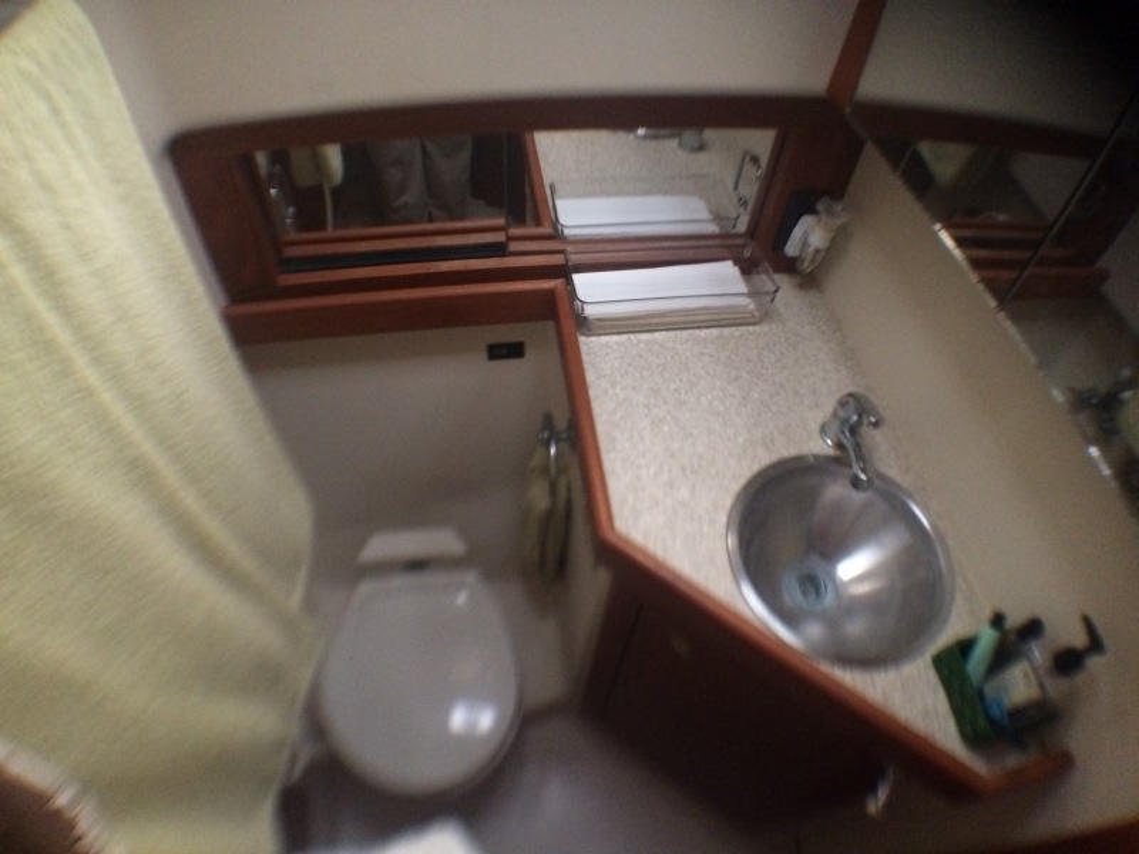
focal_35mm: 29
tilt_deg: -52.5
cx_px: 570
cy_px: 427
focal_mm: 4.15
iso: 400
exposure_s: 1/15
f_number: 2.2
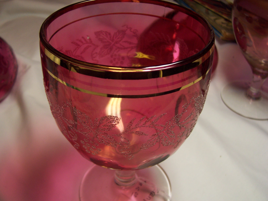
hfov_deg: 50.1
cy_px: 100
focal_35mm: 37
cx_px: 134
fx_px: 286
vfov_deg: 38.7
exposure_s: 1/60
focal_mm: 5.6
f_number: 2.8
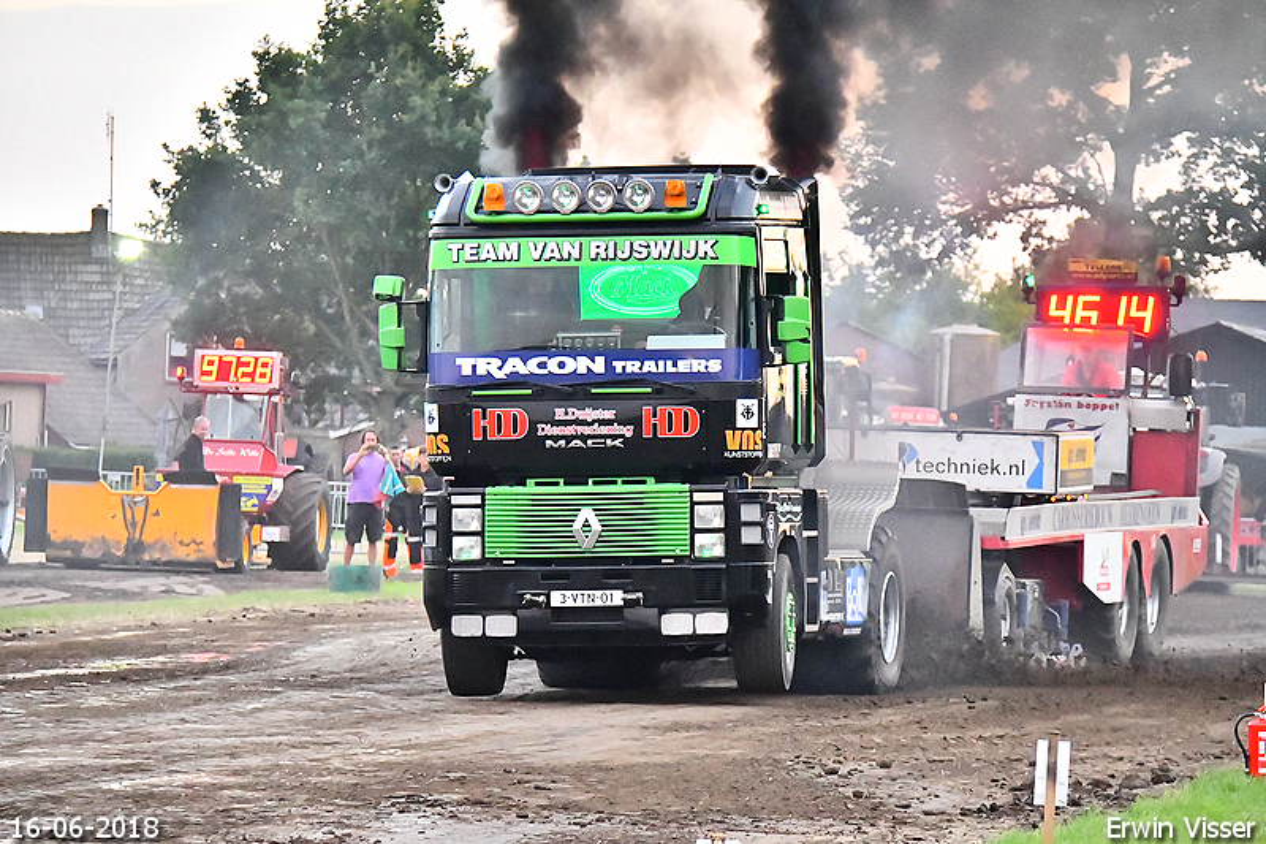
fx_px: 8174
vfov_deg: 5.9
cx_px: 633
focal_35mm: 232
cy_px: 422
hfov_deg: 8.9
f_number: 5.6
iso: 8000
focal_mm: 155
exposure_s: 1/400
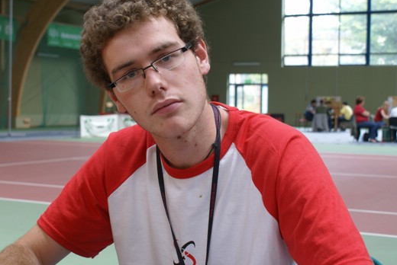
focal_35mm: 71
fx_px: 780
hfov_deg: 28.5
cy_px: 139
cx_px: 169
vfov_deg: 19.3
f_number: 5.6
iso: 125
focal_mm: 35
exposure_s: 1/25
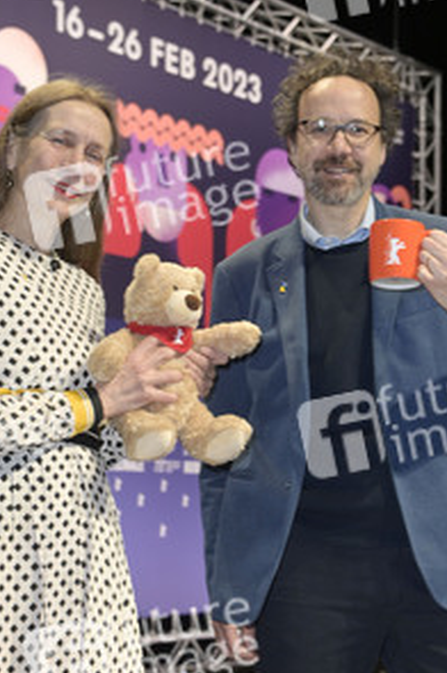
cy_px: 310
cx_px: 208
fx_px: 1568
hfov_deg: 16.2
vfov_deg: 24.2
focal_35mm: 84
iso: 2000
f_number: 5.6
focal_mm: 62
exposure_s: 1/100
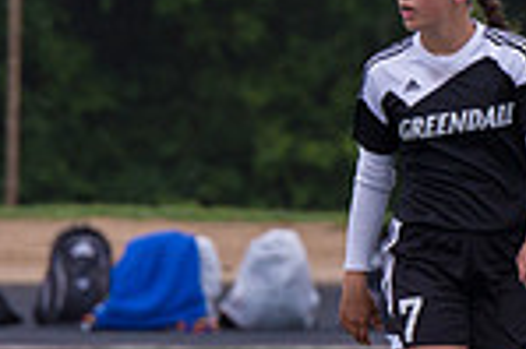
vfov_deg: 1.2
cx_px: 345
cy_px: 185
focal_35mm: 1121
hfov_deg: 1.8
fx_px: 16361
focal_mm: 200
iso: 800
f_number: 4.5
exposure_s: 1/1250
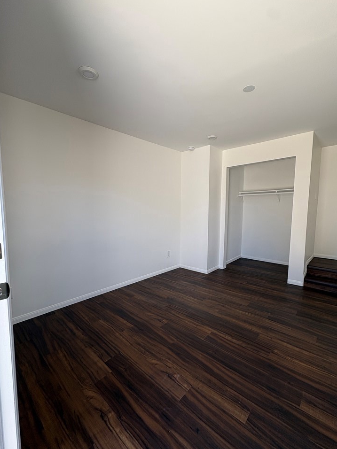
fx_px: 195
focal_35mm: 15
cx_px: 172
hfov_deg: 81.7
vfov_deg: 98.2
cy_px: 229
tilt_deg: -4.4
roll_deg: -0.5
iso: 40
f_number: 2.2
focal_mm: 2.22
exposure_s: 1/107
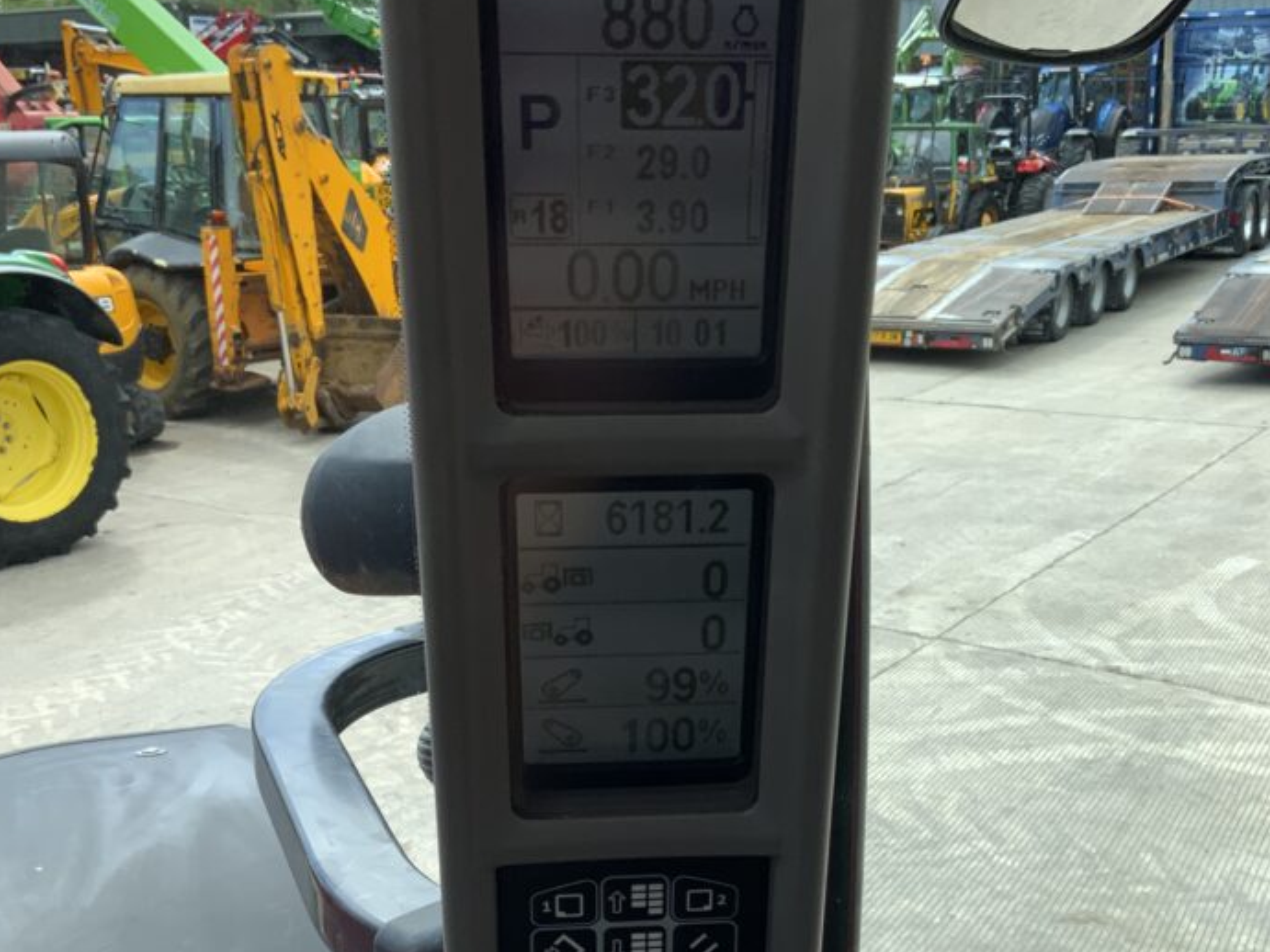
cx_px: 686
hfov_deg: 43.8
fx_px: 1577
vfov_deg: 33.4
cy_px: 588
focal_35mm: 43
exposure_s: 1/635
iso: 16
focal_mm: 3
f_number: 1.8
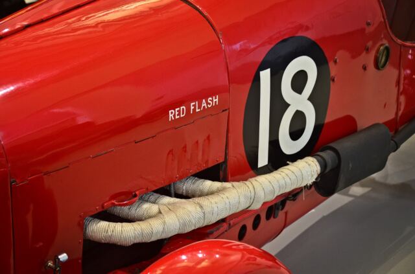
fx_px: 966
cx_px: 208
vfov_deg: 16.2
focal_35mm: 84
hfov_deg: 24.3
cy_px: 137
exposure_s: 1/20
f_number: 4.8
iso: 800
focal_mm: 56
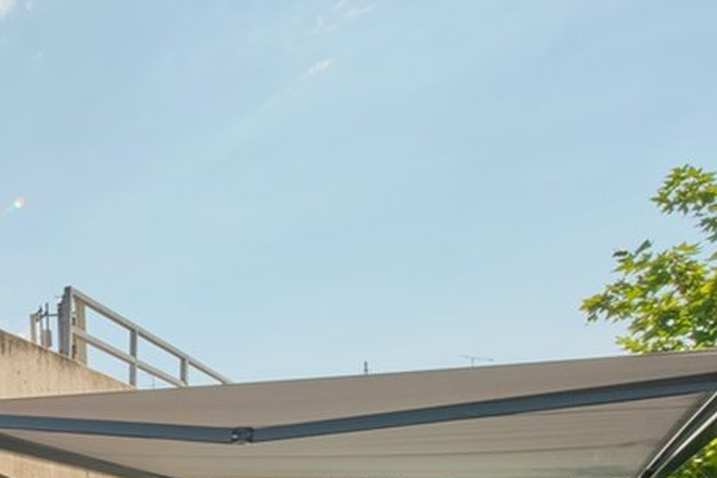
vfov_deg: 30.5
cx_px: -347
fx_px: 717
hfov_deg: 30.2
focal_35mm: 36
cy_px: 592
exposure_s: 1/125
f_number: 16
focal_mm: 8
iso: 640
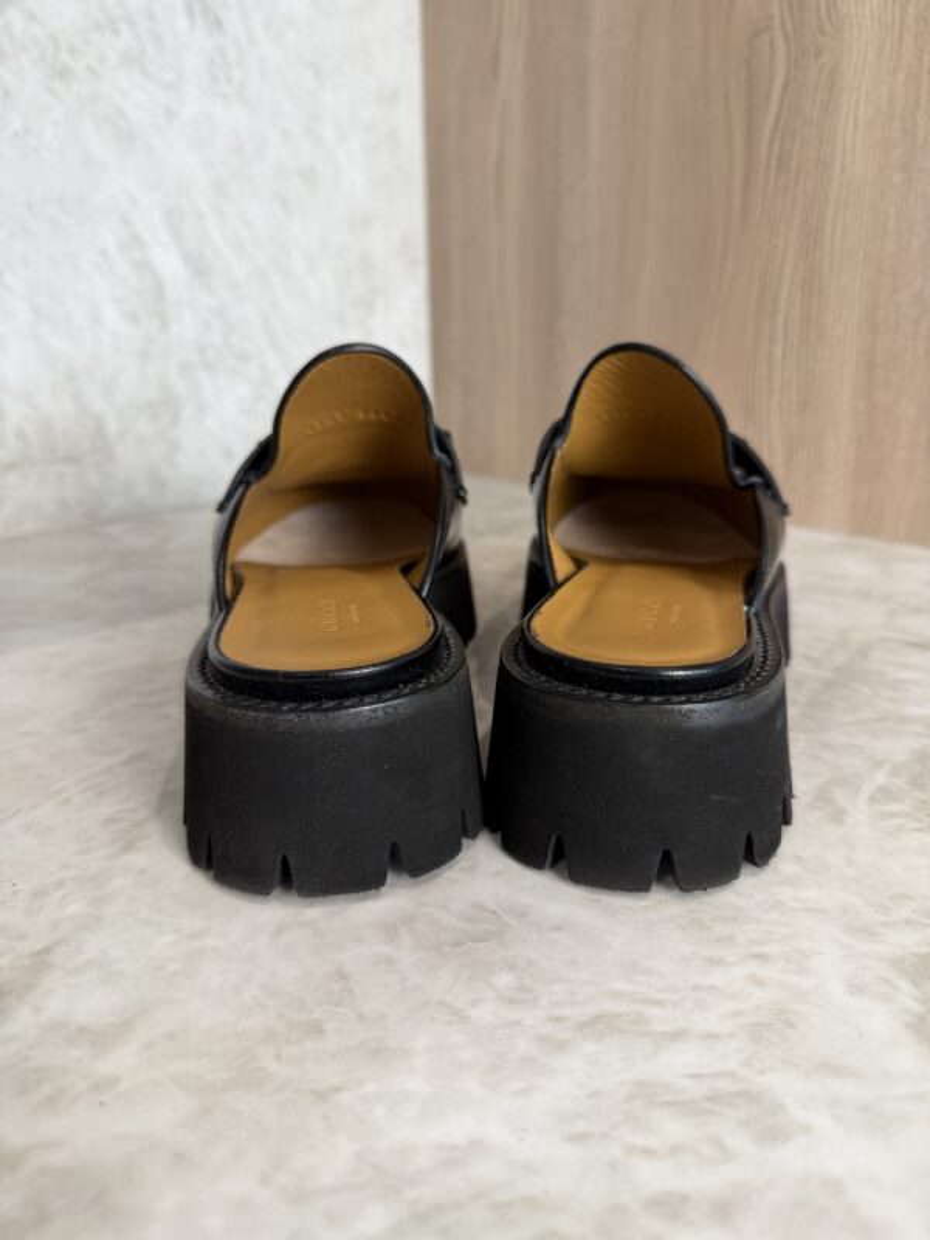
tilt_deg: -18.4
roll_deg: +0.8
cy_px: 620
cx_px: 465
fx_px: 860
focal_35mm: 24
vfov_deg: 71.6
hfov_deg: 56.8
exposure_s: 1/120
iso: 125
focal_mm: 6.76
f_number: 1.78
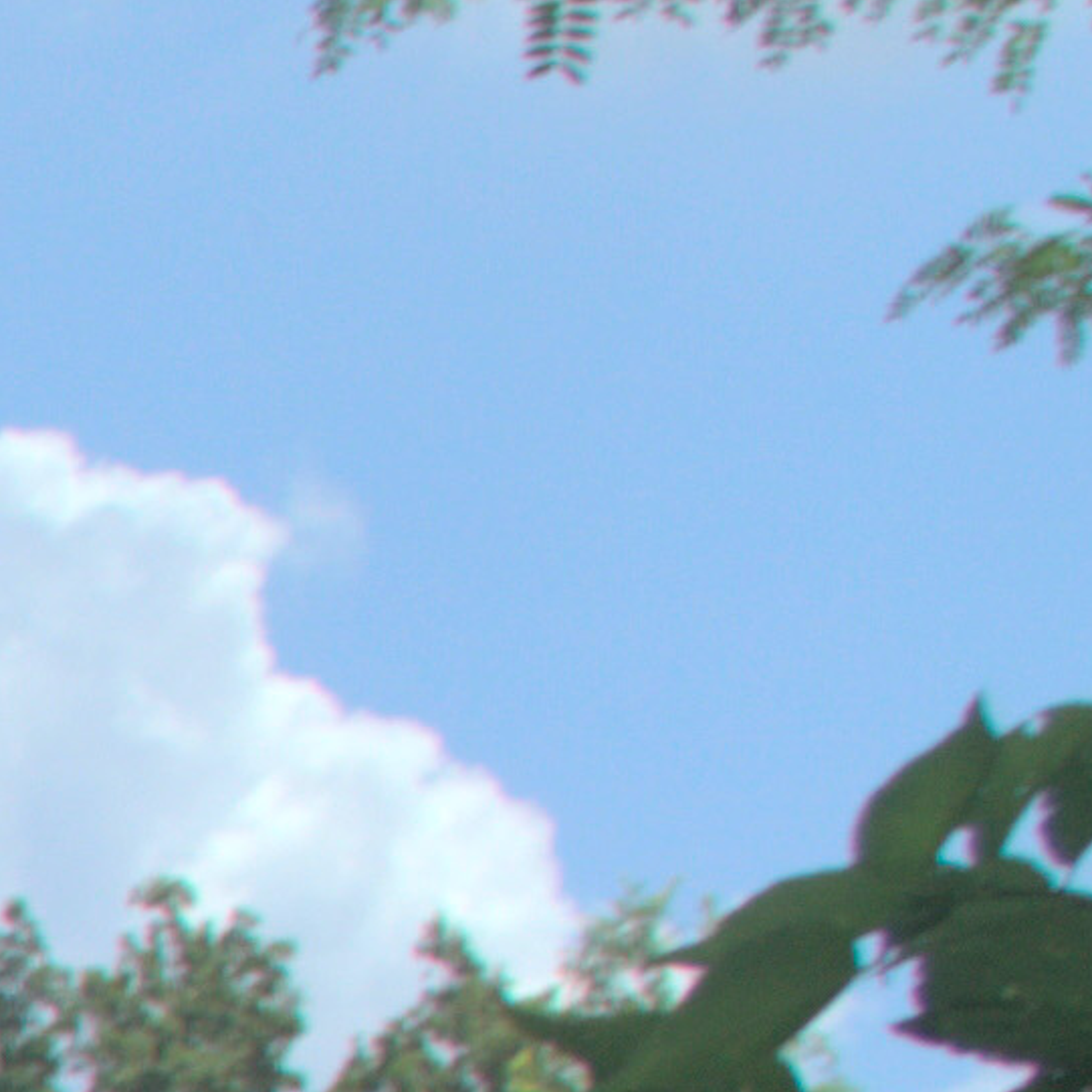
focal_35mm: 369
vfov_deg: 4.5
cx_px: -4804
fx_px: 13170
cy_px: 3540
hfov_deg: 4.1
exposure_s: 1/160
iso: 100
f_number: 10
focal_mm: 26
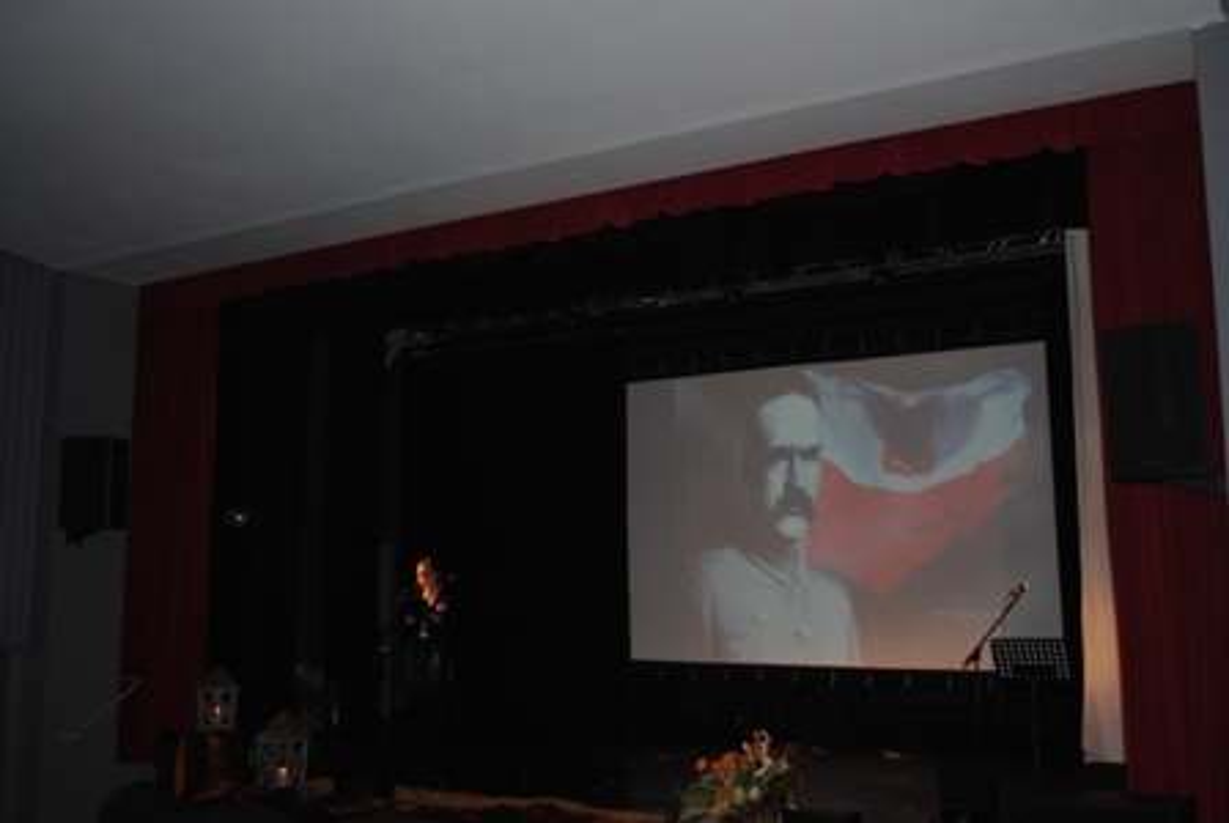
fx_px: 1231
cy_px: 412
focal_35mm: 36
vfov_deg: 37.0
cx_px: 614
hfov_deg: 53.1
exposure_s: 1/60
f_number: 4
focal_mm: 24
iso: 200
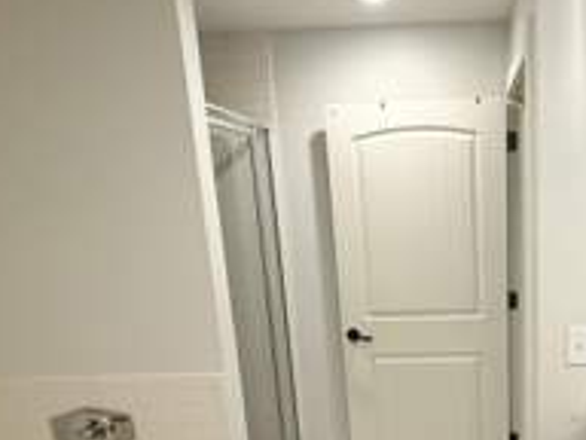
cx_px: 449
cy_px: 335
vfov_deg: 39.5
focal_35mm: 35
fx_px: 593
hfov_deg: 50.2
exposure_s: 1/120
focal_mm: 2.22
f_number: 2.2
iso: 250
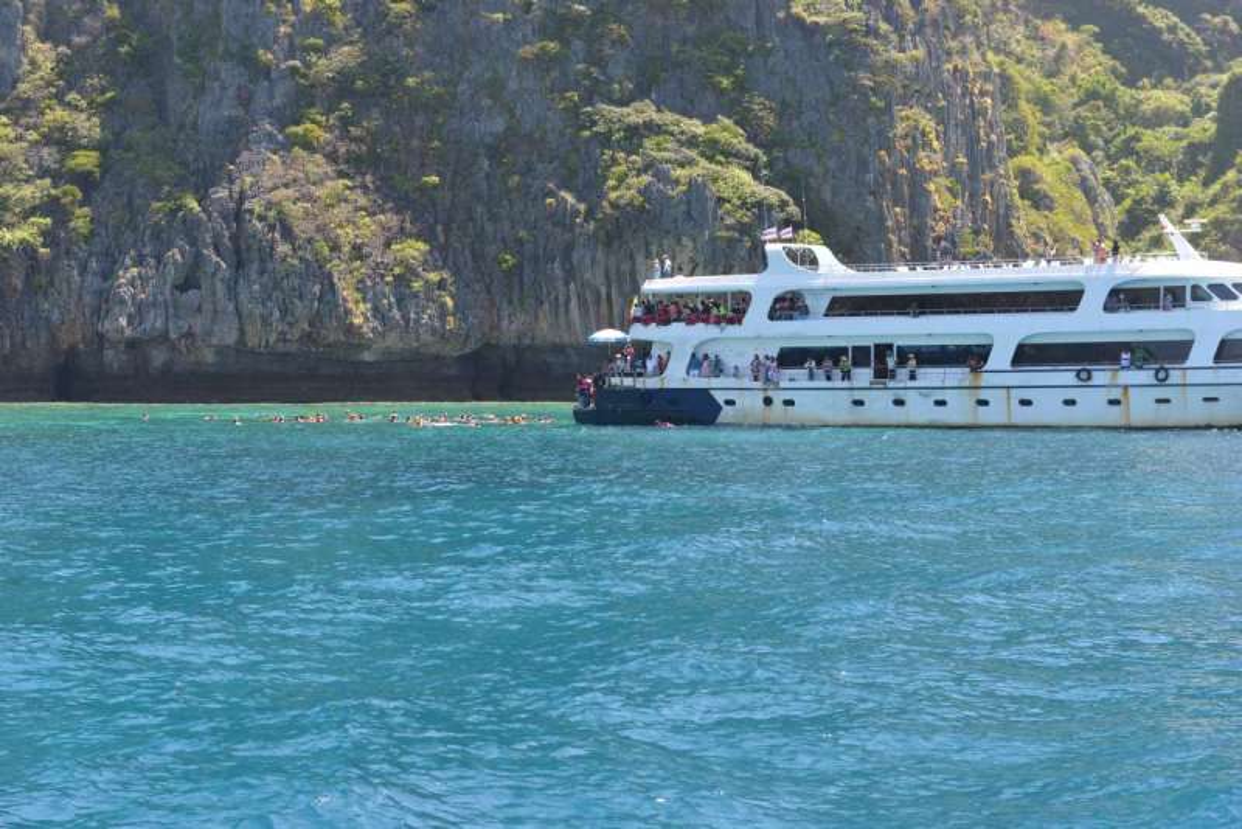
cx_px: 621
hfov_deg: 28.8
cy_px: 414
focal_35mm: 70
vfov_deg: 19.5
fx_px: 2416
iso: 1400
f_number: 9
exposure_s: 1/320
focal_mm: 70
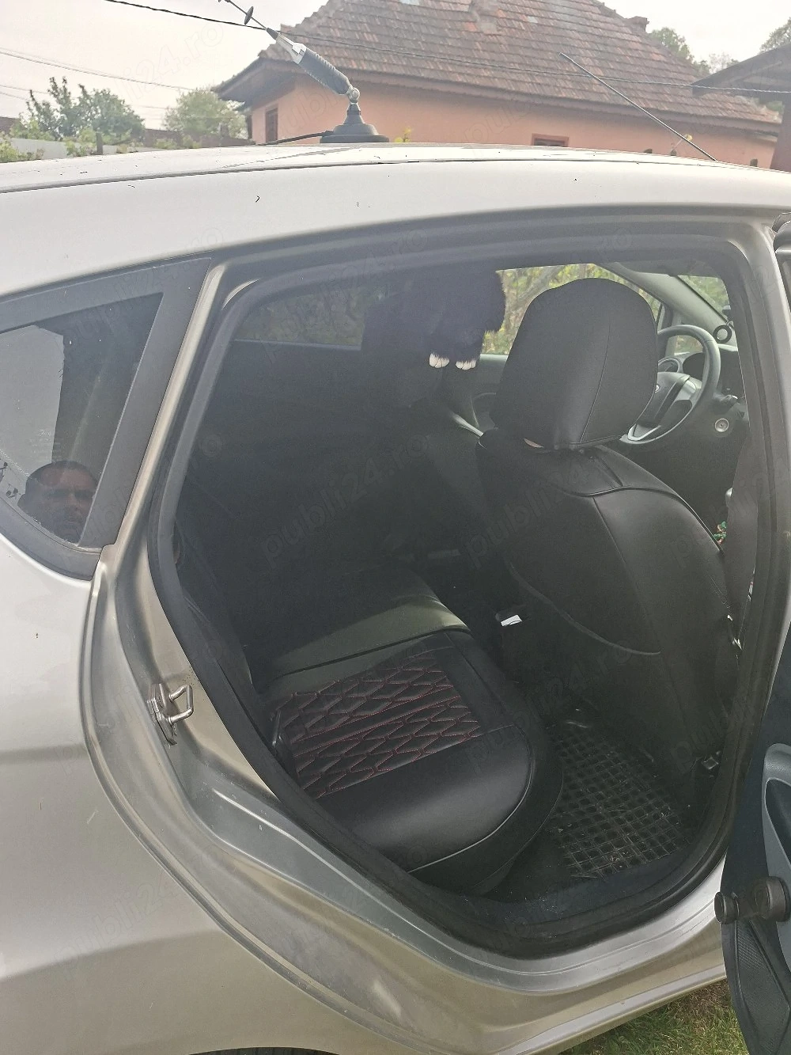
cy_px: 528
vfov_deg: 73.9
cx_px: 396
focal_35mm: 23
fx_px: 701
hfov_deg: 58.9
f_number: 1.8
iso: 50
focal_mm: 5.54
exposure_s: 1/278
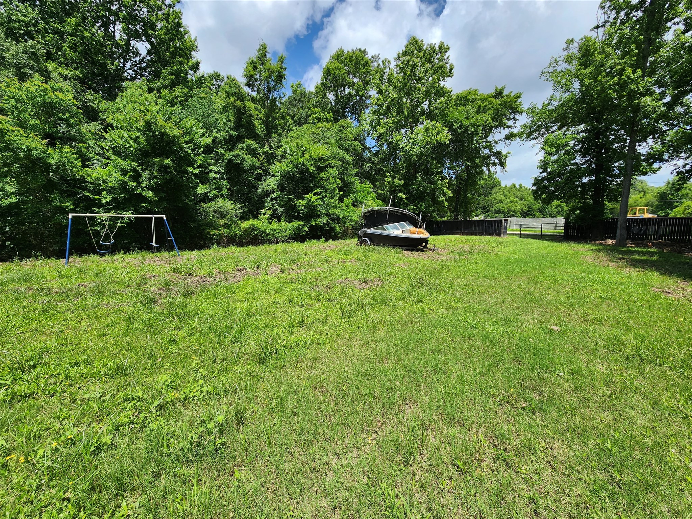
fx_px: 260
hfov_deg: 106.2
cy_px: 260
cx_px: 346
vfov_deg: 89.9
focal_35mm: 13
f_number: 2.2
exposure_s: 1/1770
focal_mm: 2.2
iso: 50
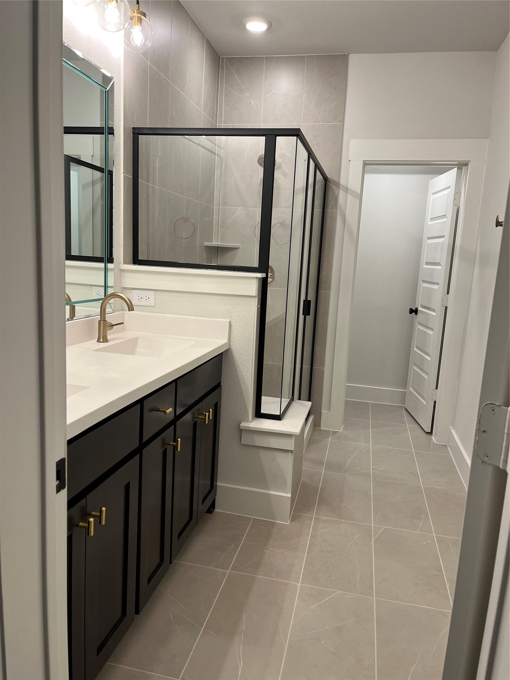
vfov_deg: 67.3
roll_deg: -2.6
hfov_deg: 53.1
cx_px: 255
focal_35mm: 26
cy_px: 340
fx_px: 511
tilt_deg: -10.1
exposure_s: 1/120
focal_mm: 5.1
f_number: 1.6
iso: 100
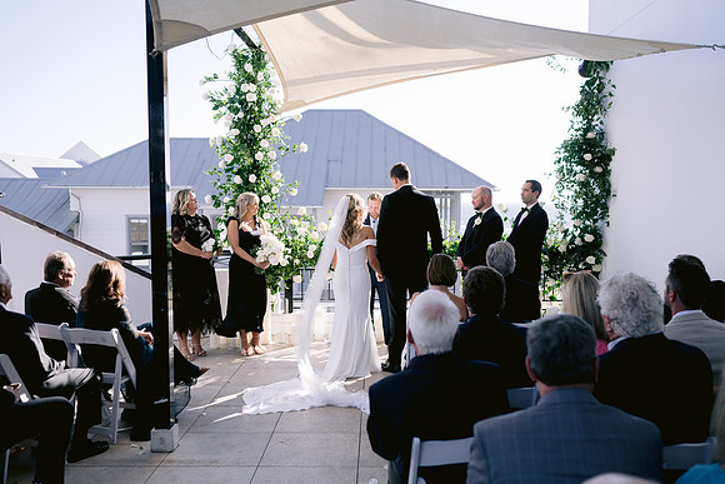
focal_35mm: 35
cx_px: 362
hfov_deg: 54.4
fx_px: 705
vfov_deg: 37.9
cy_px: 242
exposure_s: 1/1250
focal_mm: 35
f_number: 2.8
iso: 200
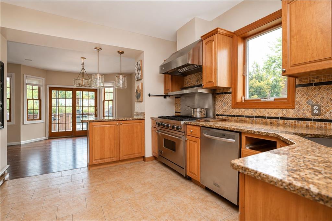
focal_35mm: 16
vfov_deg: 73.7
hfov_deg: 96.8
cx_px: 166
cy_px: 110
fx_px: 147
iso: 64
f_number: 4
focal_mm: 16
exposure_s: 1/13
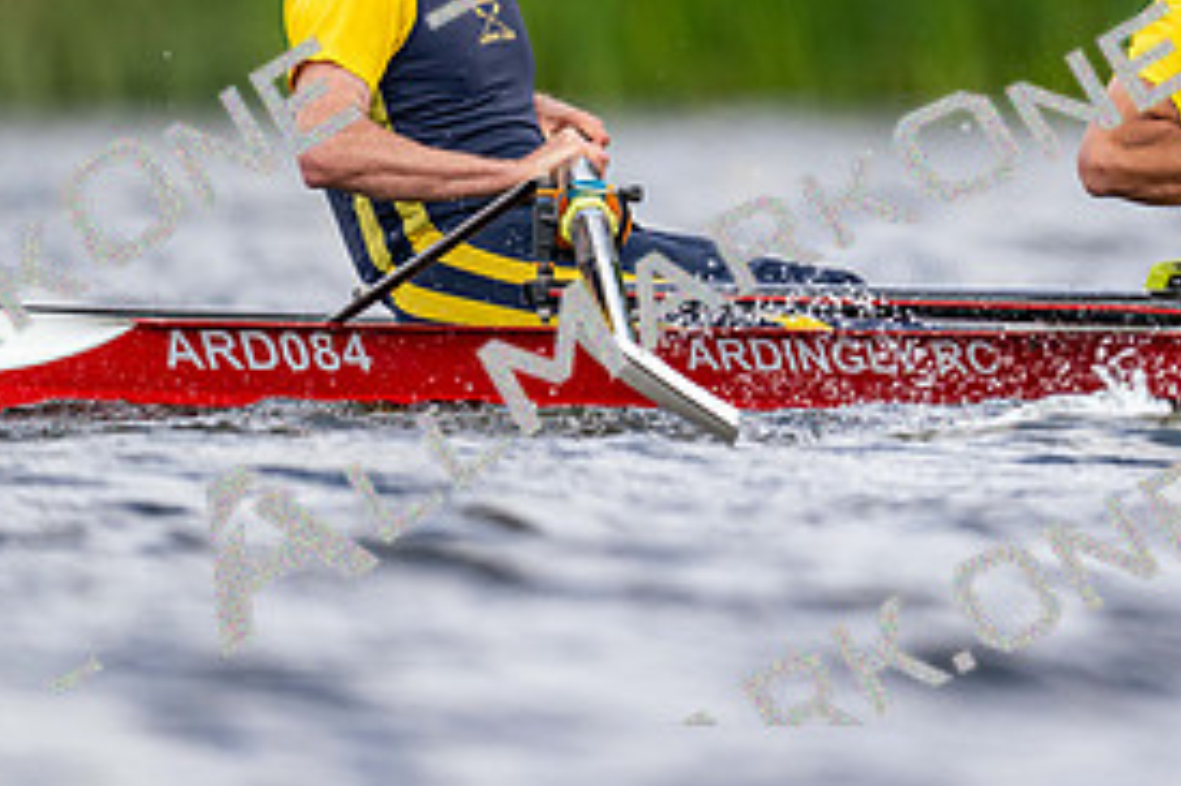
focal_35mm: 1267
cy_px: -11
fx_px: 41538
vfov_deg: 1.1
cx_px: 1078
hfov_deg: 1.6
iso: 640
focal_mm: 600
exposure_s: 1/2500
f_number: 4
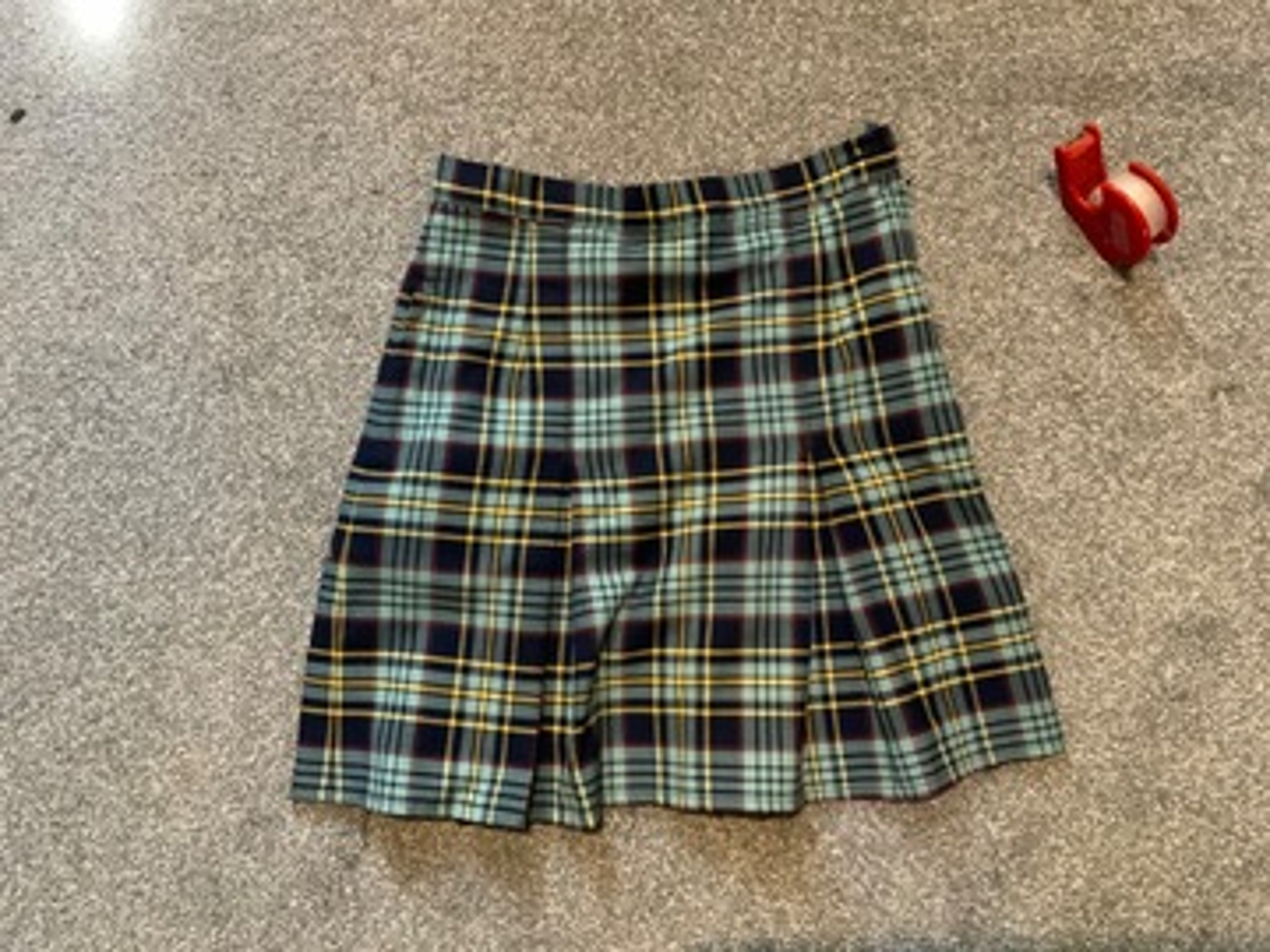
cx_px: 635
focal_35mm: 29
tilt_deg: -85.3
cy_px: 476
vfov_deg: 48.2
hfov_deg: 61.7
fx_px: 1064
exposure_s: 1/30
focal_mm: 3
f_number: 1.8
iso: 500
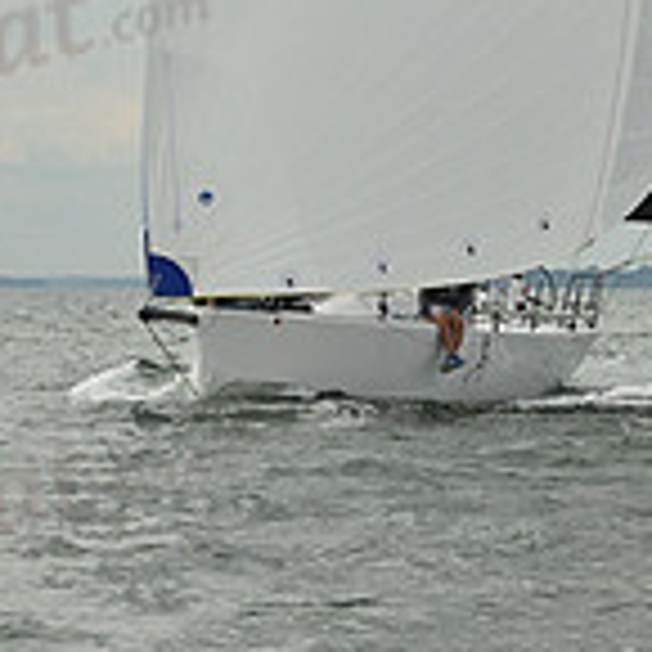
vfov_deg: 6.2
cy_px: -225
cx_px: 443
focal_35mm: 278
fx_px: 5924
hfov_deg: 6.3
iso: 320
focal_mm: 82
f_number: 11
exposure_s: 1/1250
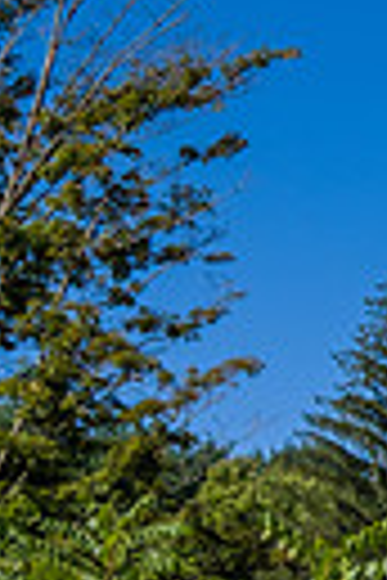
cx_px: 1269
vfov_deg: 14.7
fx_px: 2241
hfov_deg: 8.0
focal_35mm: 139
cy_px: 416
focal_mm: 20.9
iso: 160
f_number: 10
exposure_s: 1/400
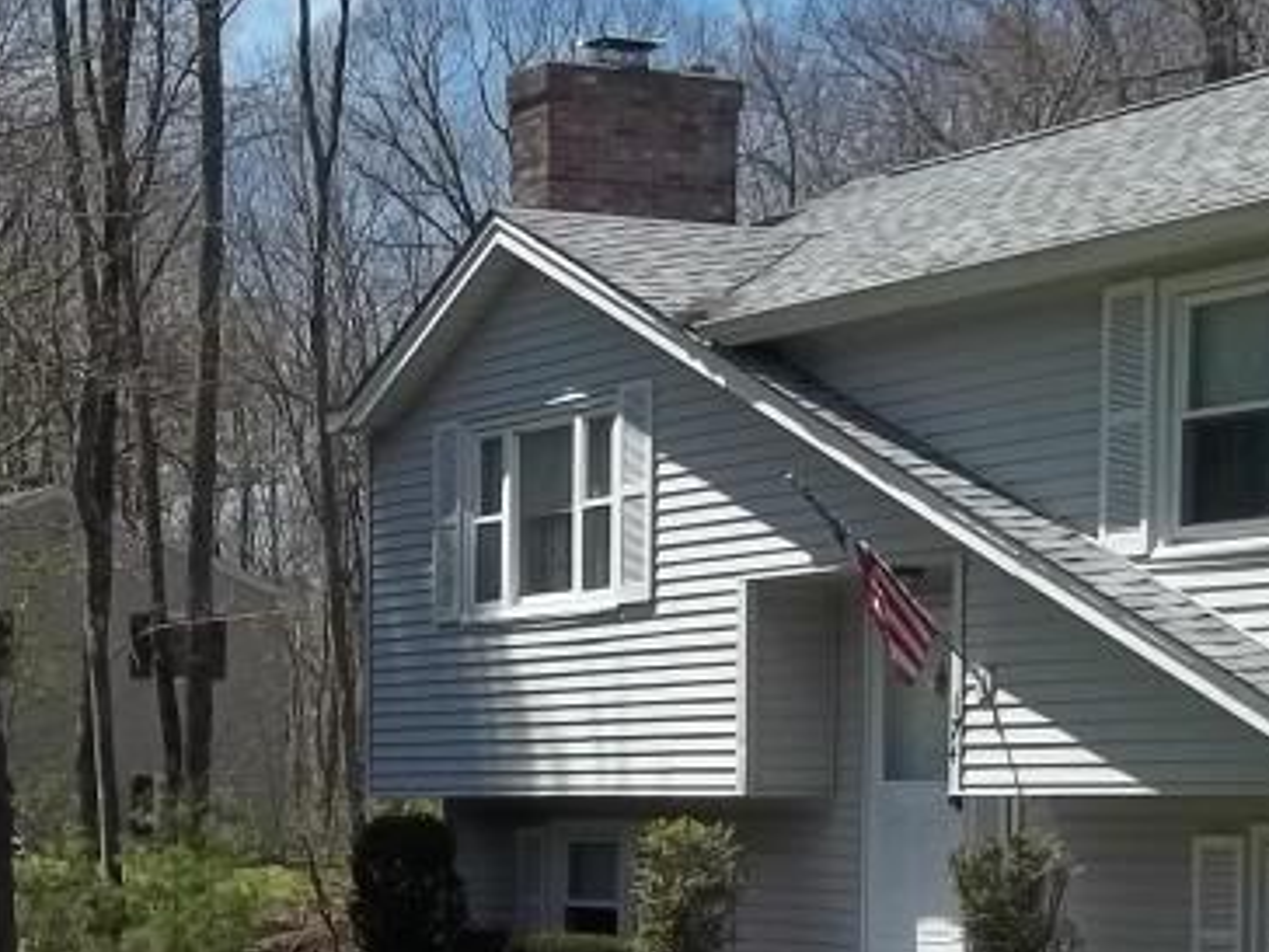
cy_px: 1133
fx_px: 3299
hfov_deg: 21.3
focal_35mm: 90
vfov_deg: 15.8
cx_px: 122
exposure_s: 1/125
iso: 64
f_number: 8.8
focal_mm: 5.7
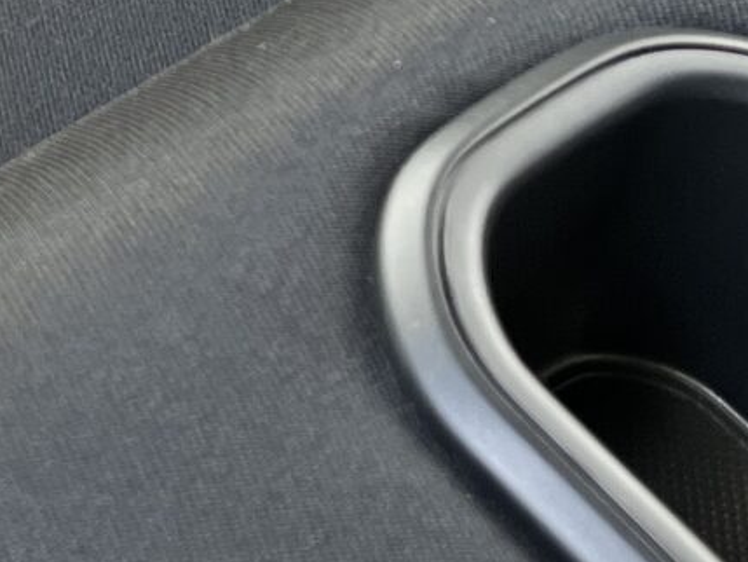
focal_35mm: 155
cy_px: -457
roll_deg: -6.8
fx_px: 3350
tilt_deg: -39.2
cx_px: -155
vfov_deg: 9.1
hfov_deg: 12.4
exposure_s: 1/121
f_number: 1.5
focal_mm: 5.7
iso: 100
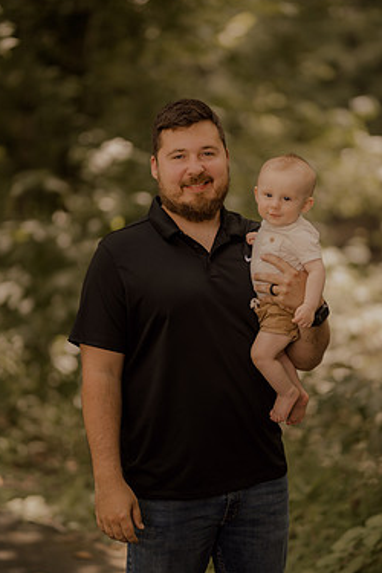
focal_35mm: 102
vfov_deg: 20.0
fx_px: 1623
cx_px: 220
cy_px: 296
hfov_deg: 13.4
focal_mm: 85
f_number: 1.4
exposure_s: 1/1250
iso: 160
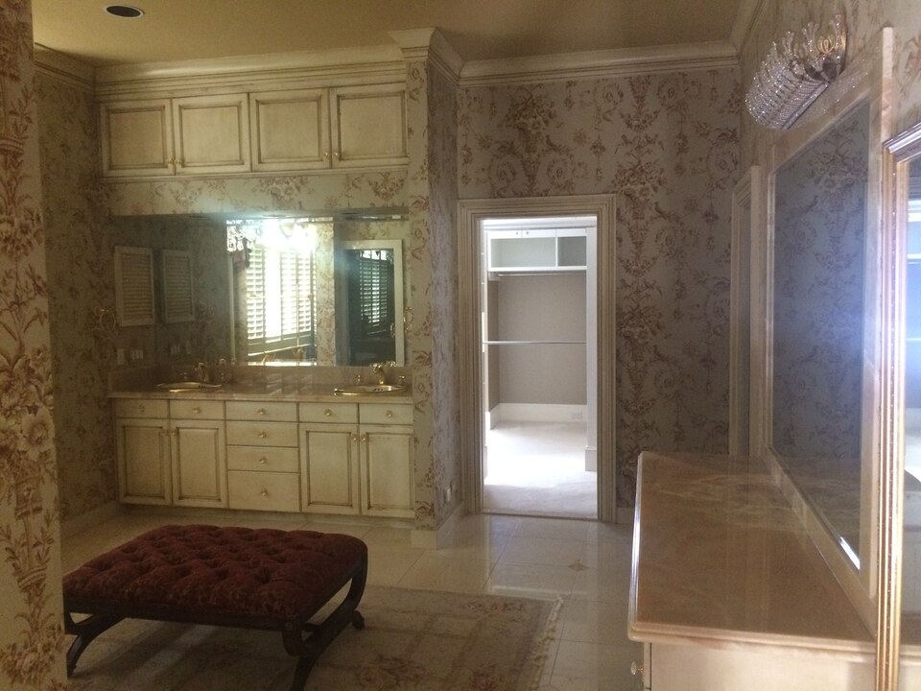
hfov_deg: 61.7
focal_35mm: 29
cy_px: 346
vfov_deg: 48.2
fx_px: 772
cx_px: 460
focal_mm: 4.15
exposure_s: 1/17
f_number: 2.2
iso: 320
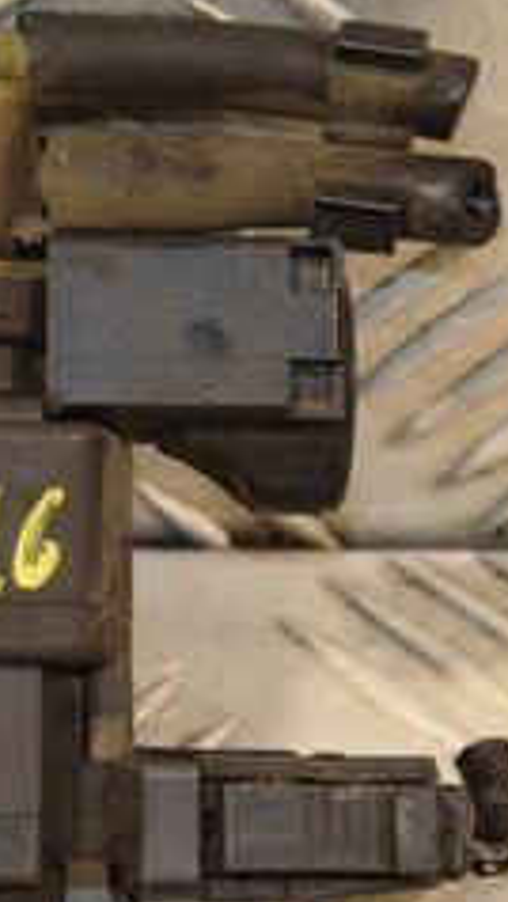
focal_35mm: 359
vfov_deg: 6.0
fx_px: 8601
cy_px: 428
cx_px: -19
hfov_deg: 3.4
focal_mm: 85
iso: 800
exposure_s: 1/200
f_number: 5.6
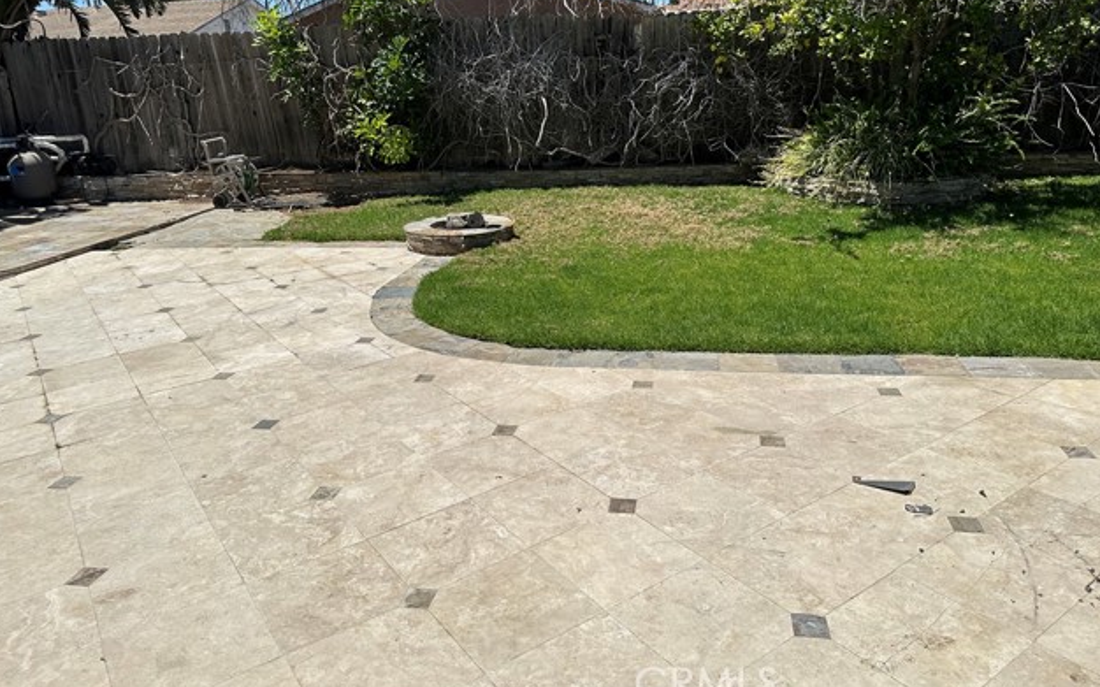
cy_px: 286
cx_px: 552
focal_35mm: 26
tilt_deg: -16.4
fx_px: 779
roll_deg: +3.3
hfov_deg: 70.4
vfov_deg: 47.4
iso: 80
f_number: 1.78
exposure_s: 1/10753
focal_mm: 6.86
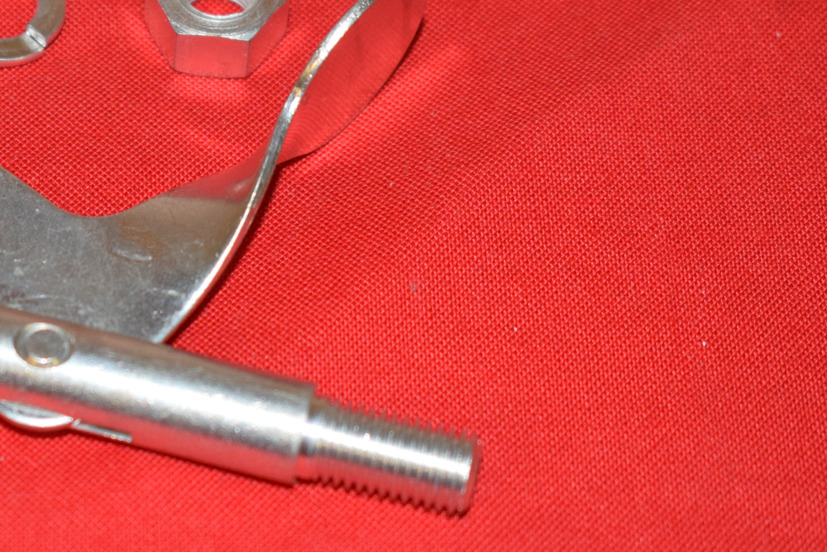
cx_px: 175
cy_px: 163
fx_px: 3375
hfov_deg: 13.9
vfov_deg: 9.3
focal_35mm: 147
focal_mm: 55
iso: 1250
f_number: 5.6
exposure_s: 1/200
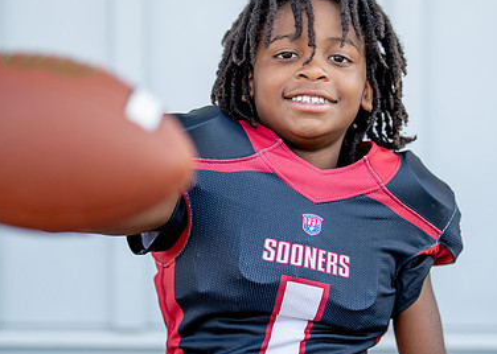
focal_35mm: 91
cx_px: 318
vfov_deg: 15.7
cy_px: 148
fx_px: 1284
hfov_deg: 21.9
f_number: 1.2
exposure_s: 1/1000
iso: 100
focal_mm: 50
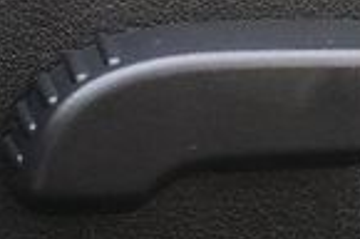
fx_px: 1457
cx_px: 434
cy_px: 142
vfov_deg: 9.4
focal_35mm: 146
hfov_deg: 13.7
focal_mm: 22
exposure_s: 1/250
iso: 6400
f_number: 9
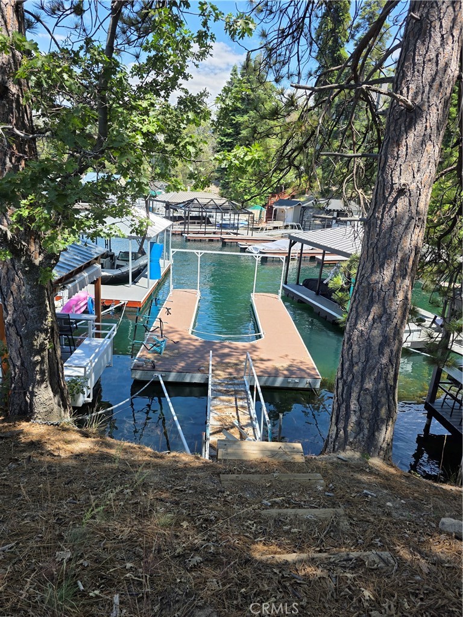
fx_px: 410
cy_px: 308
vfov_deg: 73.9
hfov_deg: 58.9
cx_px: 232
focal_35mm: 23
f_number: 1.7
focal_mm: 6.3
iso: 80
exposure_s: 1/2204
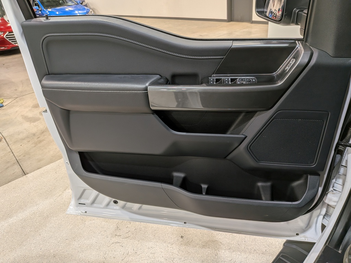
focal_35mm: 24
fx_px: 243
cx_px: 176
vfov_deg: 56.8
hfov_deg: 71.6
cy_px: 132
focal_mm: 4.53
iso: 28
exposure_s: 1/217
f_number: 1.7
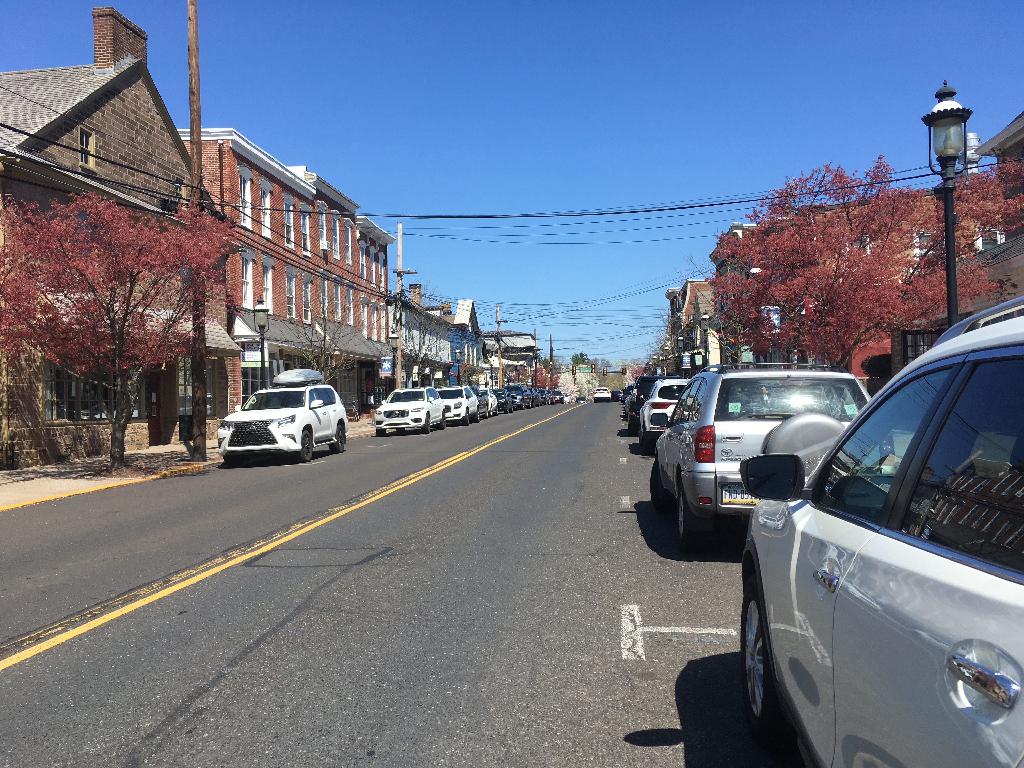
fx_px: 858
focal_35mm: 29
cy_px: 384
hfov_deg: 61.7
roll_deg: +1.4
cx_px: 512
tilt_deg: -0.7
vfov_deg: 48.2
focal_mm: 4.15
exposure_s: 1/1399
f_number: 2.2
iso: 25
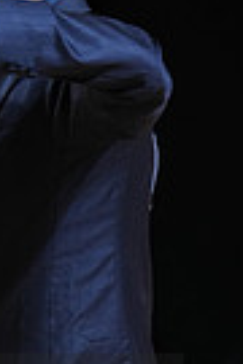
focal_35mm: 703
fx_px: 7117
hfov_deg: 2.0
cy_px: 445
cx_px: -188
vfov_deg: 2.9
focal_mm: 164
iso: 800
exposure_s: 1/500
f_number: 2.8
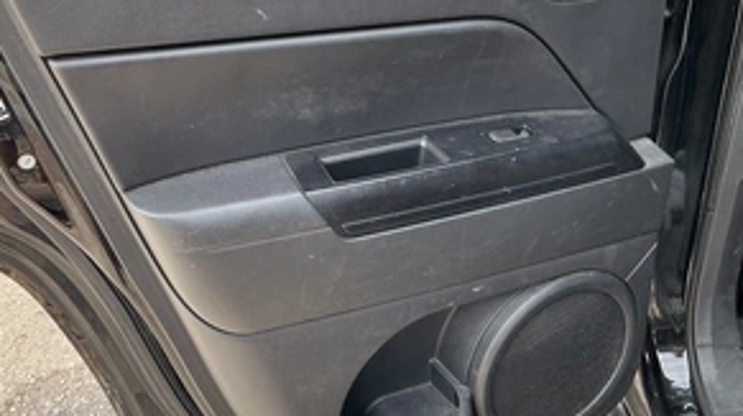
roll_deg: +4.8
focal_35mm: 42
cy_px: 168
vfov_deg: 28.2
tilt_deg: -23.9
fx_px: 827
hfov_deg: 48.2
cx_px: 306
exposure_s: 1/162
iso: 25
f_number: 1.8
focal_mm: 3
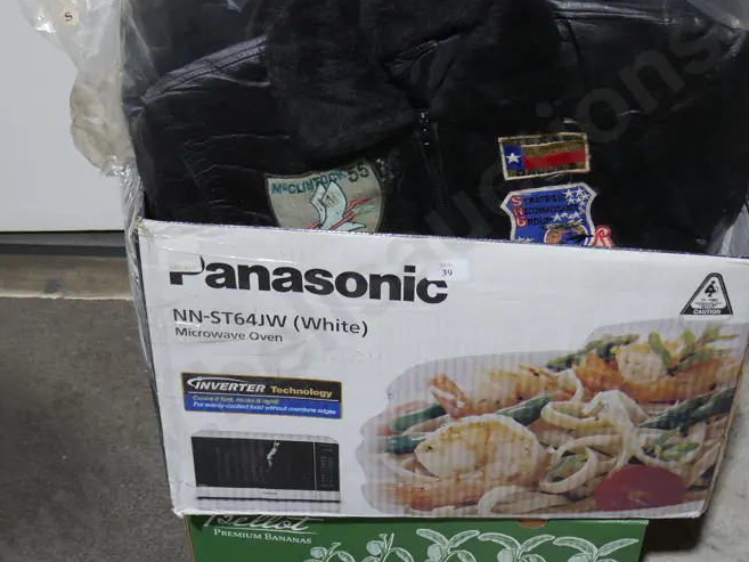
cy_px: 217
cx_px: 466
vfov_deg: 27.5
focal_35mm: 53
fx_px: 1147
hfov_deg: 36.0
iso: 320
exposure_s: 1/60
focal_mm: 17
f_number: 4
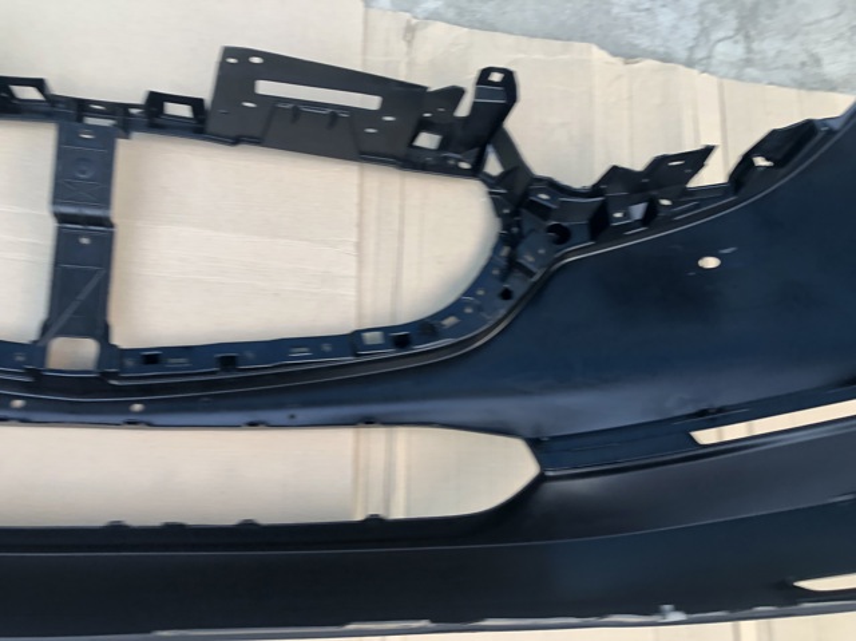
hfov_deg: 63.5
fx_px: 692
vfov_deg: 49.7
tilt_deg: -66.8
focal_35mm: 28
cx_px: 428
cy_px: 320
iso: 50
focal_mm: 4
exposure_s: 1/120
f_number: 1.8
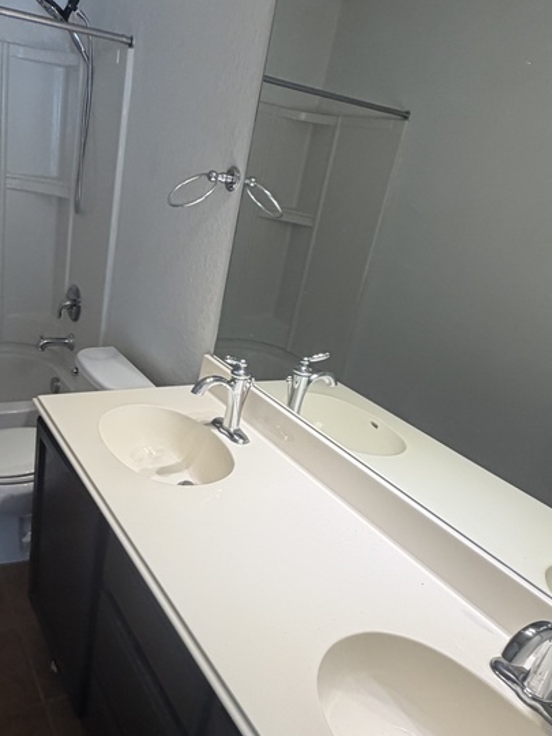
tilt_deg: -23.8
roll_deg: -9.1
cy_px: 399
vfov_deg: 63.3
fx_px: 595
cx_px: 191
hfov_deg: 49.0
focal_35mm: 28
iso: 200
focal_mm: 2.22
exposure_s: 1/120
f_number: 2.2
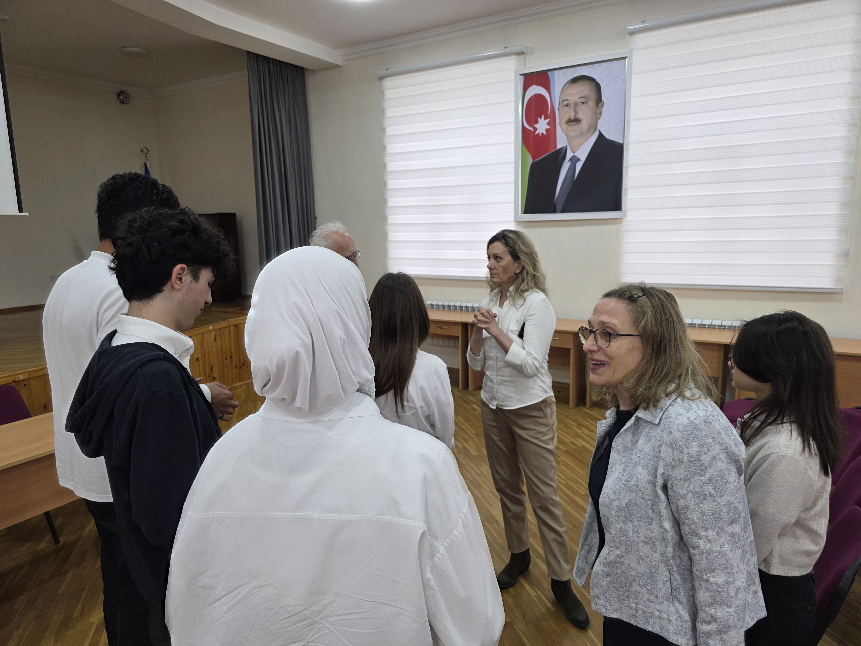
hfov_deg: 73.9
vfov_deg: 58.9
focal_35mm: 23
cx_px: 430
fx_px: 572
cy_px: 323
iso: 125
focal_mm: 6.3
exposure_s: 1/180
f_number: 1.7
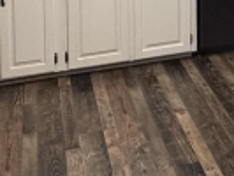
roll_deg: +0.8
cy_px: -146
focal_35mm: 70
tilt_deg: -3.4
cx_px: 172
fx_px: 474
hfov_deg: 27.4
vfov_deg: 17.1
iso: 320
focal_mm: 2.22
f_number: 2.2
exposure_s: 1/120
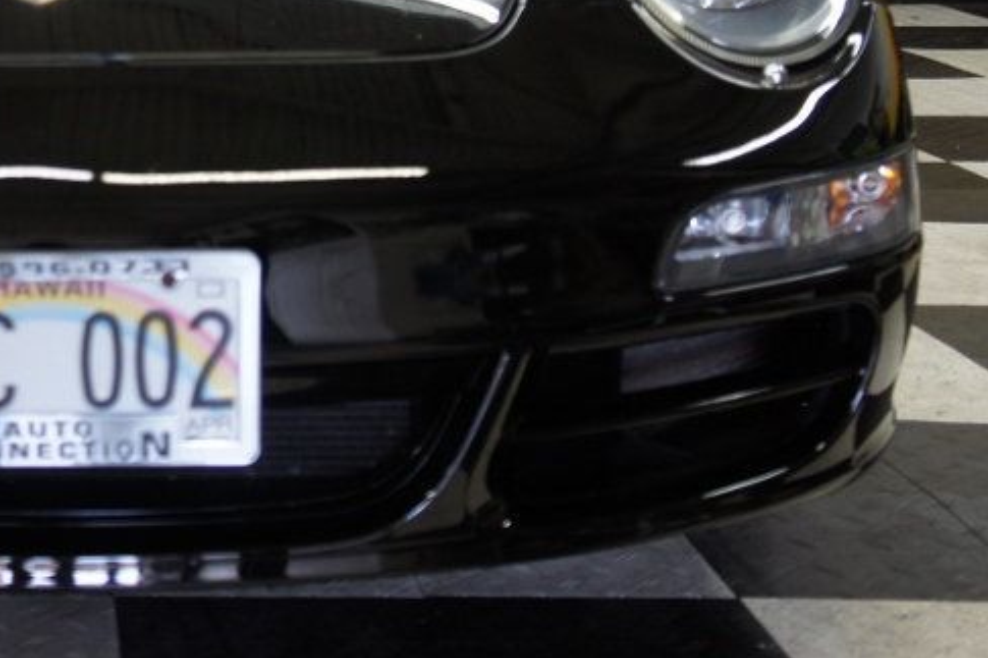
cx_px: -18
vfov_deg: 17.7
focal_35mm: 76
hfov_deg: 25.3
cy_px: 83
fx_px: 2085
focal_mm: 24
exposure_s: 1/40
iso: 400
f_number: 4
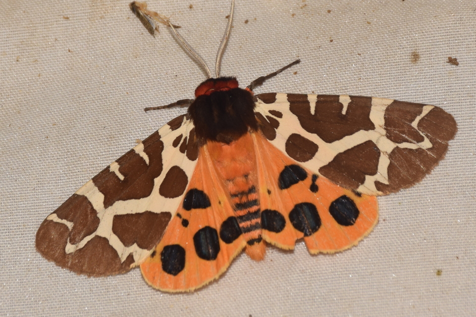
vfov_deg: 6.5
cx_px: 238
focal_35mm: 210
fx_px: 2776
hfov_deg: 9.8
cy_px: 158
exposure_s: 1/160
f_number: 13
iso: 100
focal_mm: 140
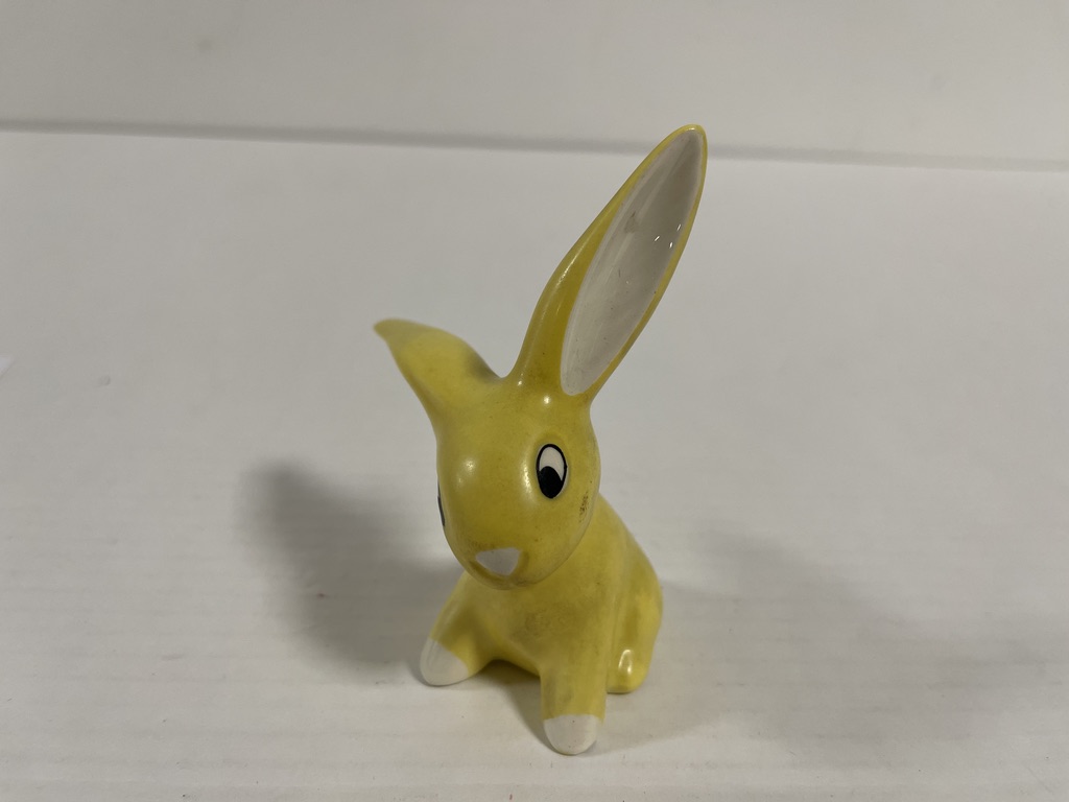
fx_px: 772
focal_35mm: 25
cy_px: 401
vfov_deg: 54.9
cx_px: 534
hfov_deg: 69.4
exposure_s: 1/100
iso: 125
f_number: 1.6
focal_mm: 5.1
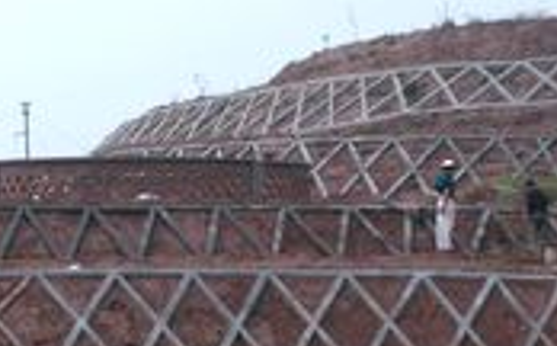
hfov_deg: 12.1
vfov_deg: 7.6
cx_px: 6
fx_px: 2591
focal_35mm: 171
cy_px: 316
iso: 80
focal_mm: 7.88
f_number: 8.6
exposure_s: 1/181
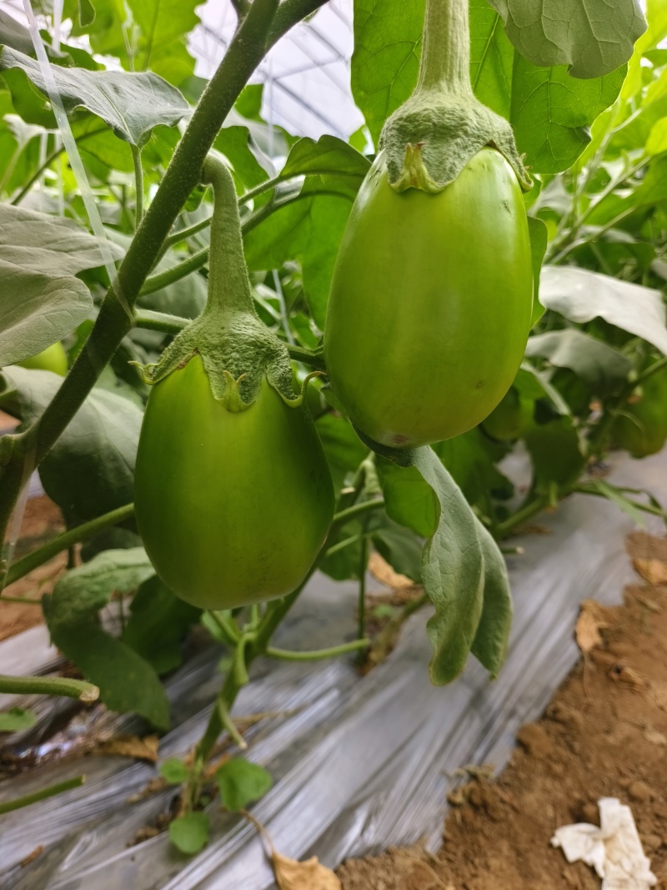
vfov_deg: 73.9
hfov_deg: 58.9
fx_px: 591
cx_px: 334
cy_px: 445
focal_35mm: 23
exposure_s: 1/128
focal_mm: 5.5
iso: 71
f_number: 1.75
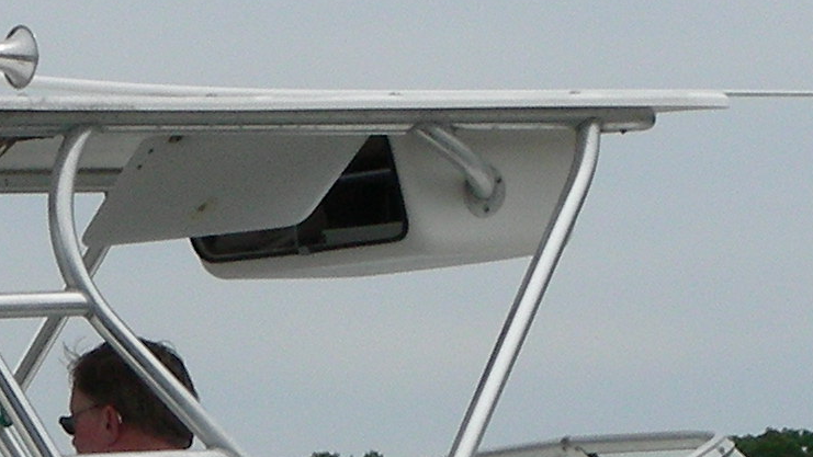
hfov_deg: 5.3
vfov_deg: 3.0
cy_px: 599
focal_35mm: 410
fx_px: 8840
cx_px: 31
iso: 50
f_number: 5.6
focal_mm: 16.5
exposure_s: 1/735
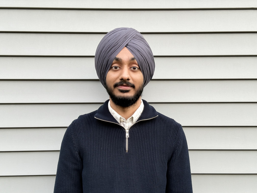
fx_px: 356
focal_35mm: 48
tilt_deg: +1.1
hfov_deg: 39.7
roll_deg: +0.0
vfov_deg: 30.3
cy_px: 96
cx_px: 128
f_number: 1.78
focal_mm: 6.76
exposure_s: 1/251
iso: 64
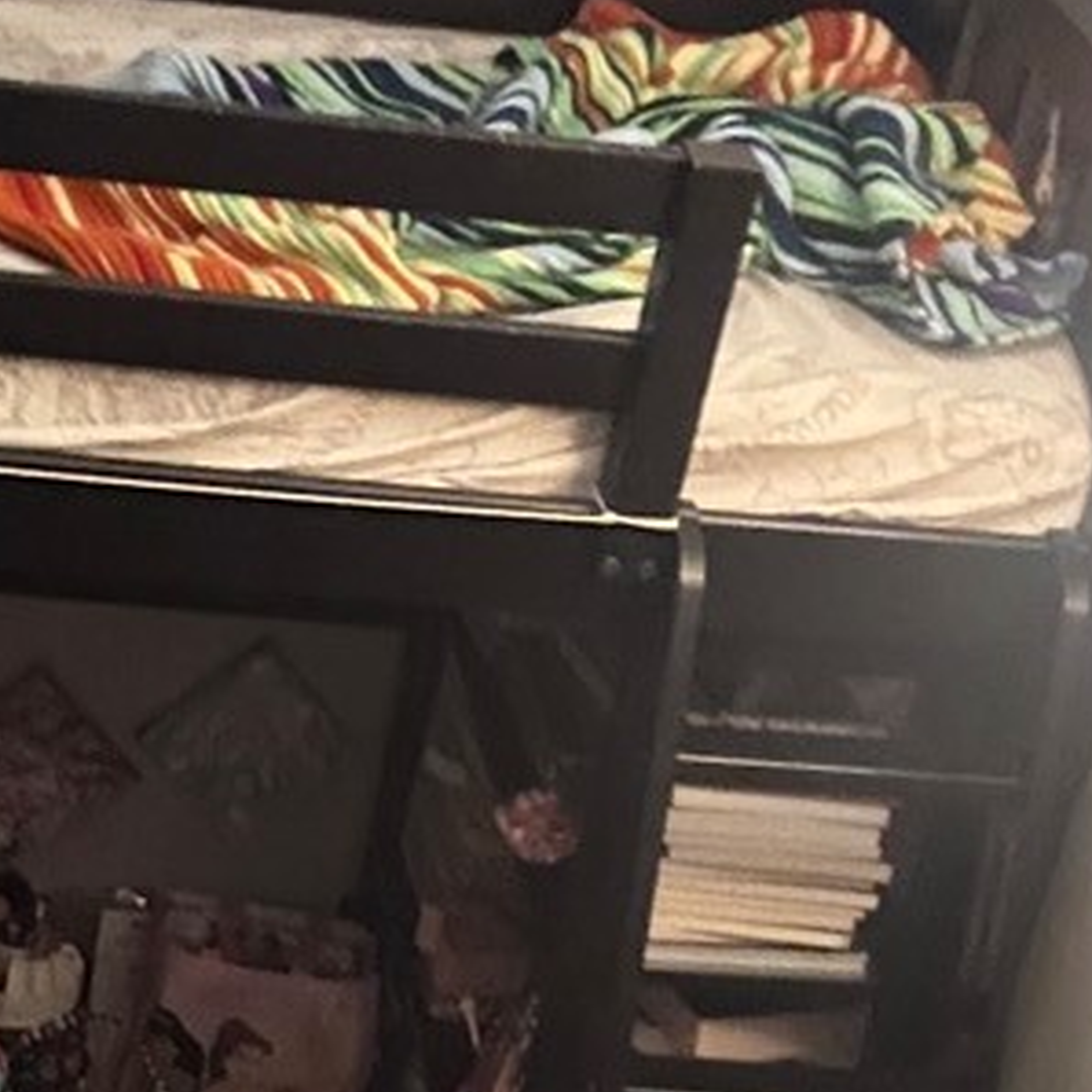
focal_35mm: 91
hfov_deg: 18.6
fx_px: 3248
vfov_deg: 18.5
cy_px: 1151
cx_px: 29
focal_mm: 2.69
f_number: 1.9
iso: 500
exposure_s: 1/17
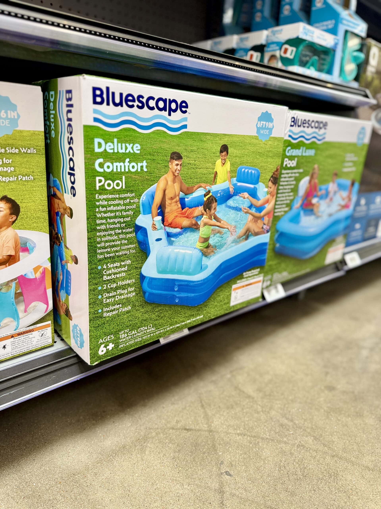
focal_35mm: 24
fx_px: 352
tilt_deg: -19.3
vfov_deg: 71.6
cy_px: 254
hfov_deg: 56.8
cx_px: 190
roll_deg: -5.5
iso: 125
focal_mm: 6.76
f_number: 1.78
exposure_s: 1/116
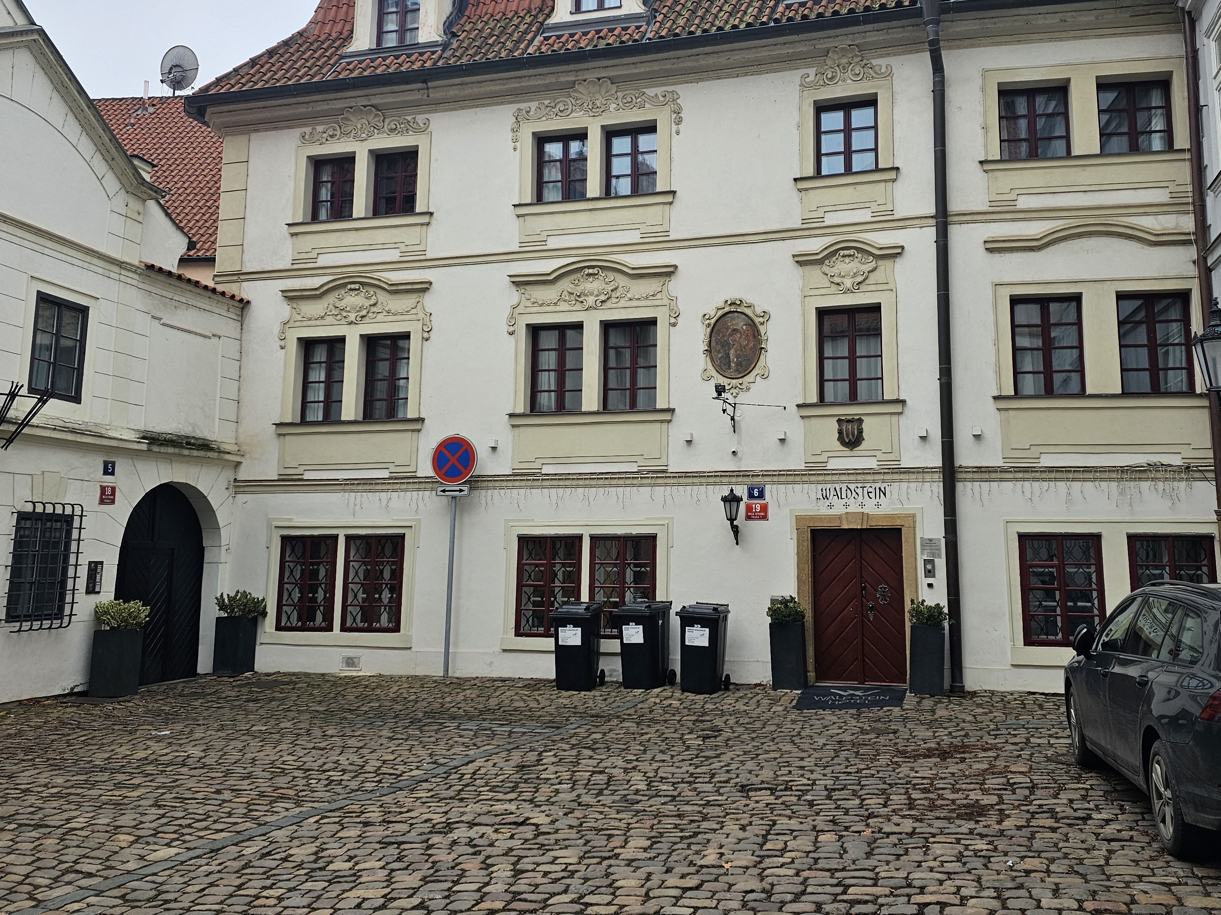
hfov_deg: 56.6
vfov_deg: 44.0
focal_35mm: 32
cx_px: 704
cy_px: 373
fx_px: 1129
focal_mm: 6.3
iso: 32
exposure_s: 1/190
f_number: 1.7
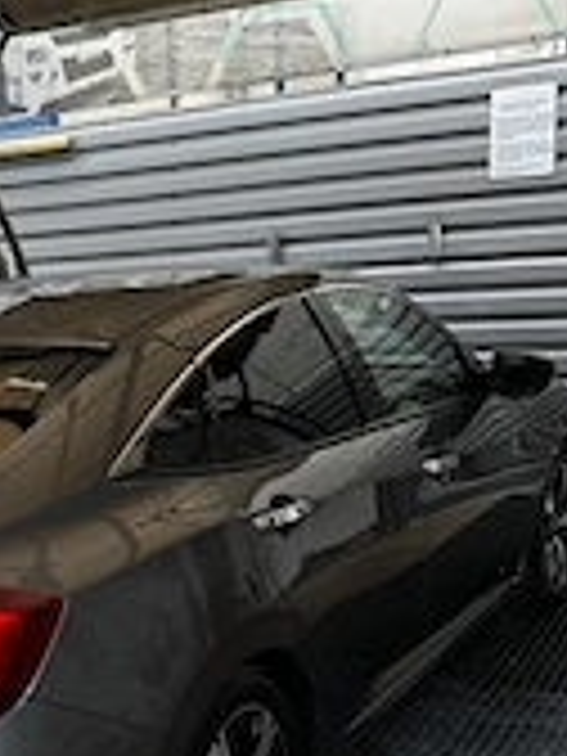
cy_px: 567
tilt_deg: -14.6
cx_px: 18
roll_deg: +3.9
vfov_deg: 33.1
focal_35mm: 57
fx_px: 1245
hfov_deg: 24.6
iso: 80
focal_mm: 6.86
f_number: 1.78
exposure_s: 1/680
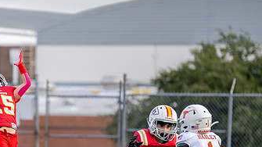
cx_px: -19
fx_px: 3444
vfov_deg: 2.4
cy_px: 150
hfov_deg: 4.3
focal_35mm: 496
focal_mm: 200
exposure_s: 1/2500
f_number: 2.8
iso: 500
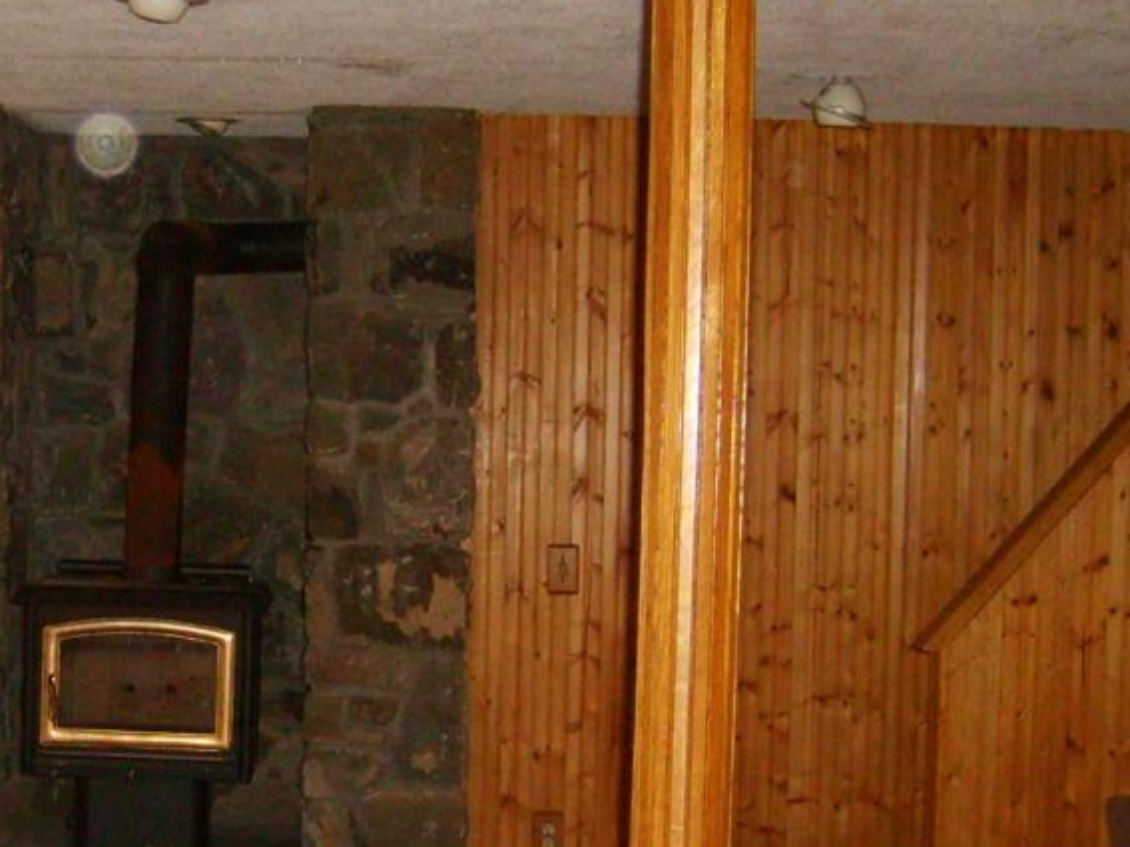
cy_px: 550
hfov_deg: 24.2
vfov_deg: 18.6
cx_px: 173
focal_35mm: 79
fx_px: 2578
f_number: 2.8
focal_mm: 5.8
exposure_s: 1/45
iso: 253
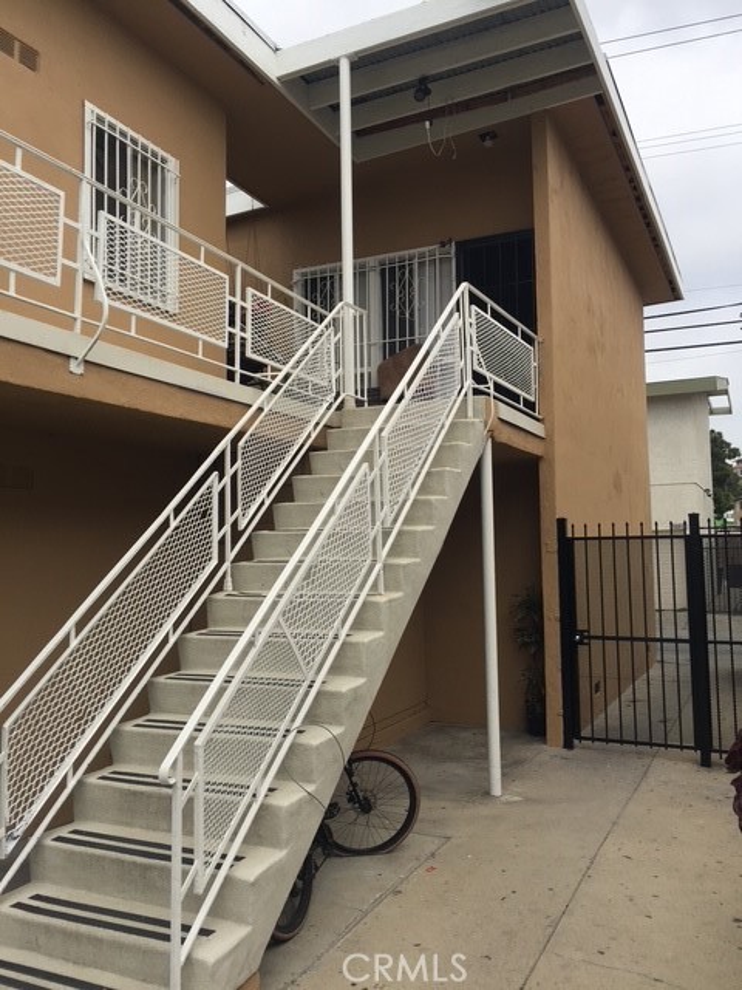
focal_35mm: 29
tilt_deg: +9.7
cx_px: 371
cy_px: 495
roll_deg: +1.1
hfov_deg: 48.2
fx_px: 829
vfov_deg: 61.7
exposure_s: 1/1883
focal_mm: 4.15
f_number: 2.2
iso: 32
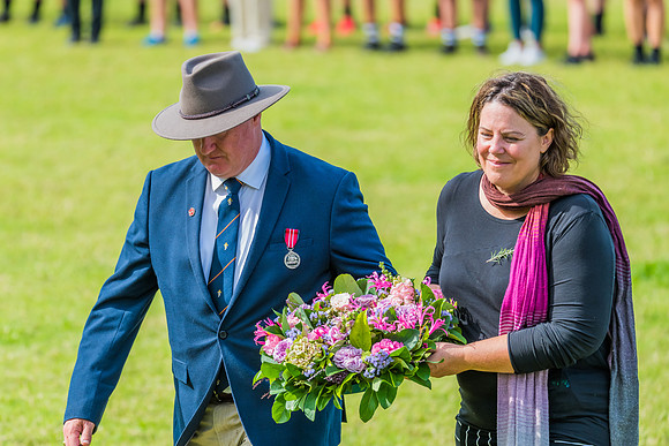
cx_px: 316
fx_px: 5503
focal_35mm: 296
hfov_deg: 7.0
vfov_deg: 4.6
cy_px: 210
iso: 640
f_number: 6.3
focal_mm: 280
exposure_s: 1/1000
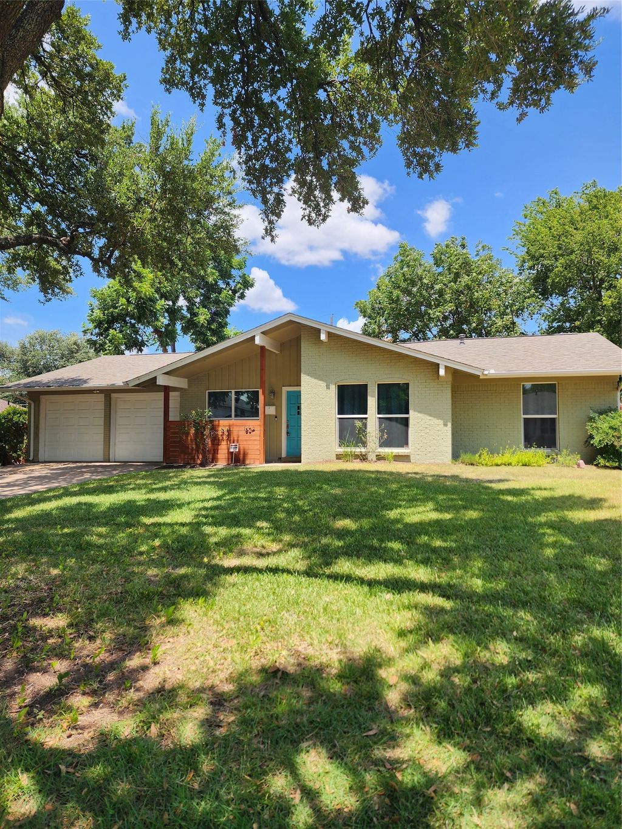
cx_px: 311
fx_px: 551
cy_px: 414
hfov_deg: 58.9
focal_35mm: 23
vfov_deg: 73.9
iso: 12
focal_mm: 6.4
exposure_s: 1/622
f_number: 1.8
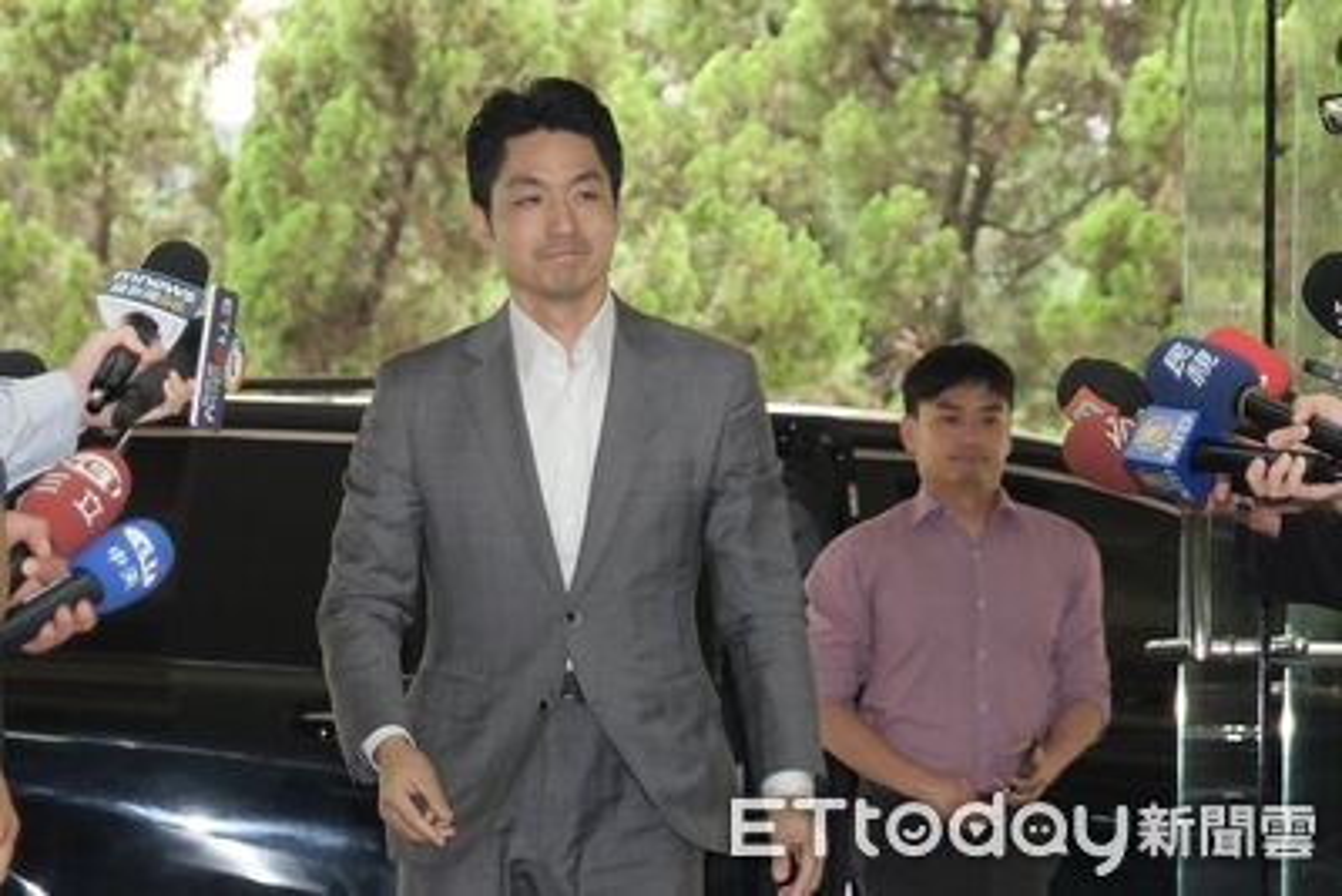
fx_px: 3095
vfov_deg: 16.5
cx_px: 671
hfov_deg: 24.5
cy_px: 448
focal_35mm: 83
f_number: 2.8
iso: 1250
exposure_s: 1/160
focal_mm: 55
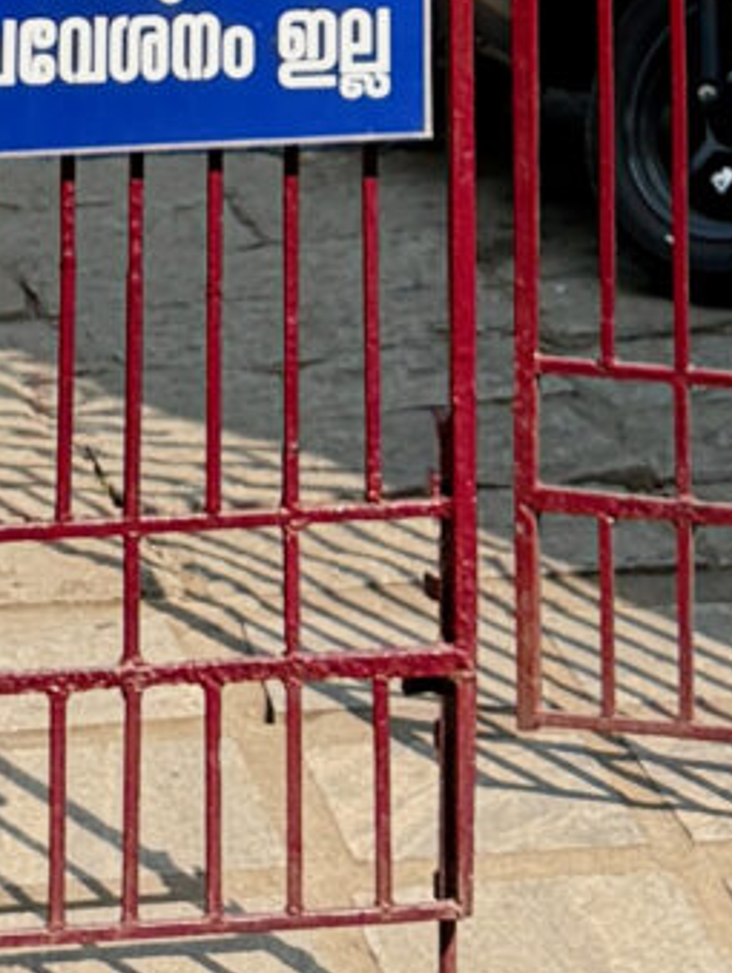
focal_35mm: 181
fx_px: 5094
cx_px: 339
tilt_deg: +11.2
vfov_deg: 9.1
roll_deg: +0.1
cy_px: -1788
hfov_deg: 8.2
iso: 80
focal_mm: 6.76
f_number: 1.78
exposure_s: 1/2000
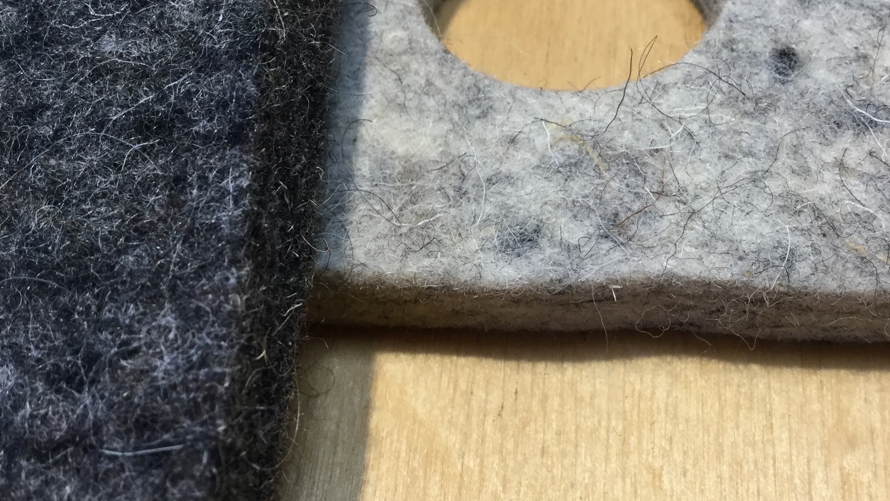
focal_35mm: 45
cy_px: 296
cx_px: 462
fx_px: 1062
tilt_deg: -61.0
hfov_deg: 45.5
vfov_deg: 26.5
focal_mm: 3.3
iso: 32
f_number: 2.4
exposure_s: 1/33
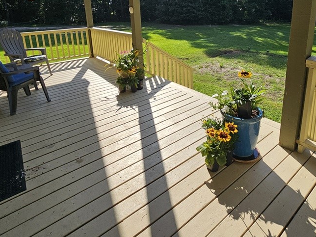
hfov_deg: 78.9
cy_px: 55
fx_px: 192
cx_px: 167
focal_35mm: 21
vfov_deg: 59.6
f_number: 2.2
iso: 50
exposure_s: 1/1864
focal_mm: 2.2
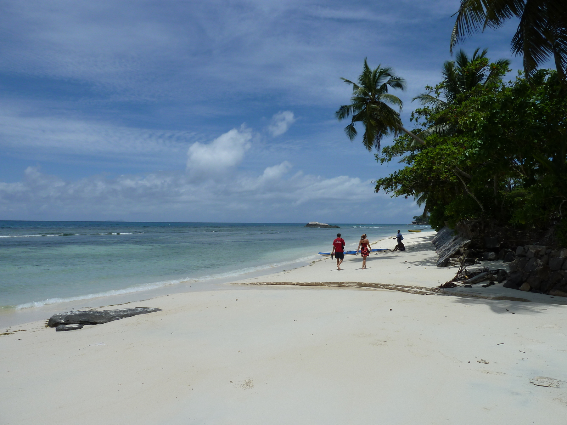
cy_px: 212
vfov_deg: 54.9
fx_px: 409
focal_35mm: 25
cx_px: 284
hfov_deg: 69.4
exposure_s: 1/800
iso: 80
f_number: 5.6
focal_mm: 4.1
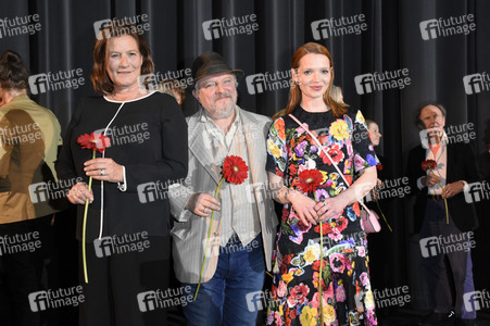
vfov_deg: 33.0
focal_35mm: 40
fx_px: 551
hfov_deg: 48.0
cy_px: 163
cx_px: 245
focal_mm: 27
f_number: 6.3
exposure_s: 1/60
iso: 3200
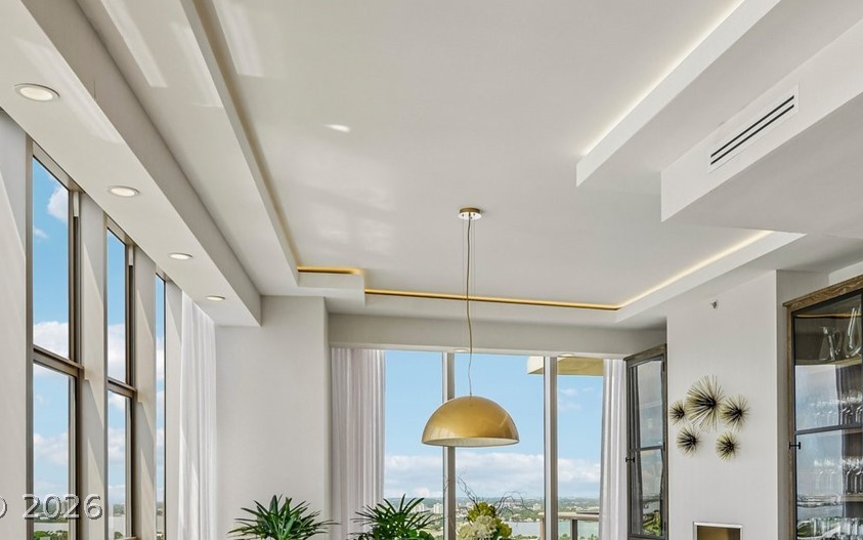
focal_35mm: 39
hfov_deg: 50.2
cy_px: 505
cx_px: 504
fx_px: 917
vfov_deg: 31.0
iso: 200
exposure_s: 1/100
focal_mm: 19
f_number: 9
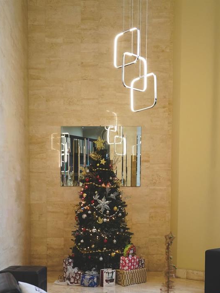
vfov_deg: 38.5
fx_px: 398
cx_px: 94
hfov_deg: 30.8
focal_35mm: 47
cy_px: 246
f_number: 3.5
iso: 3200
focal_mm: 29
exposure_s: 1/160
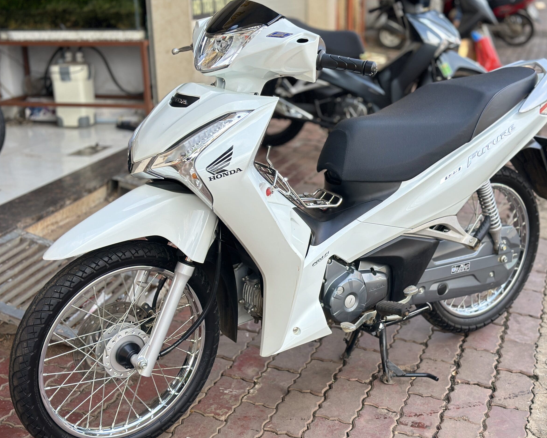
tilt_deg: -15.1
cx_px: 280
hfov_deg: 36.7
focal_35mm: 51
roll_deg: +1.6
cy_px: 219
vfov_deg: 29.7
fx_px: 826
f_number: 1.78
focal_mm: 6.86
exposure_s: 1/681
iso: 80
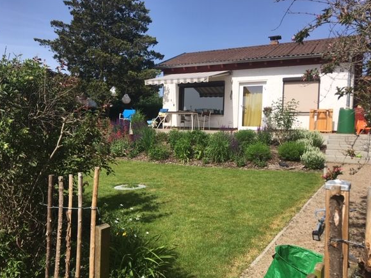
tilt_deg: -1.8
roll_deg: -2.1
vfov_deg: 46.8
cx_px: 184
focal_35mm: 30
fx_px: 322
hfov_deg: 60.0
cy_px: 135
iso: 25
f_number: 2.2
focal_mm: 4.15
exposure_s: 1/1789
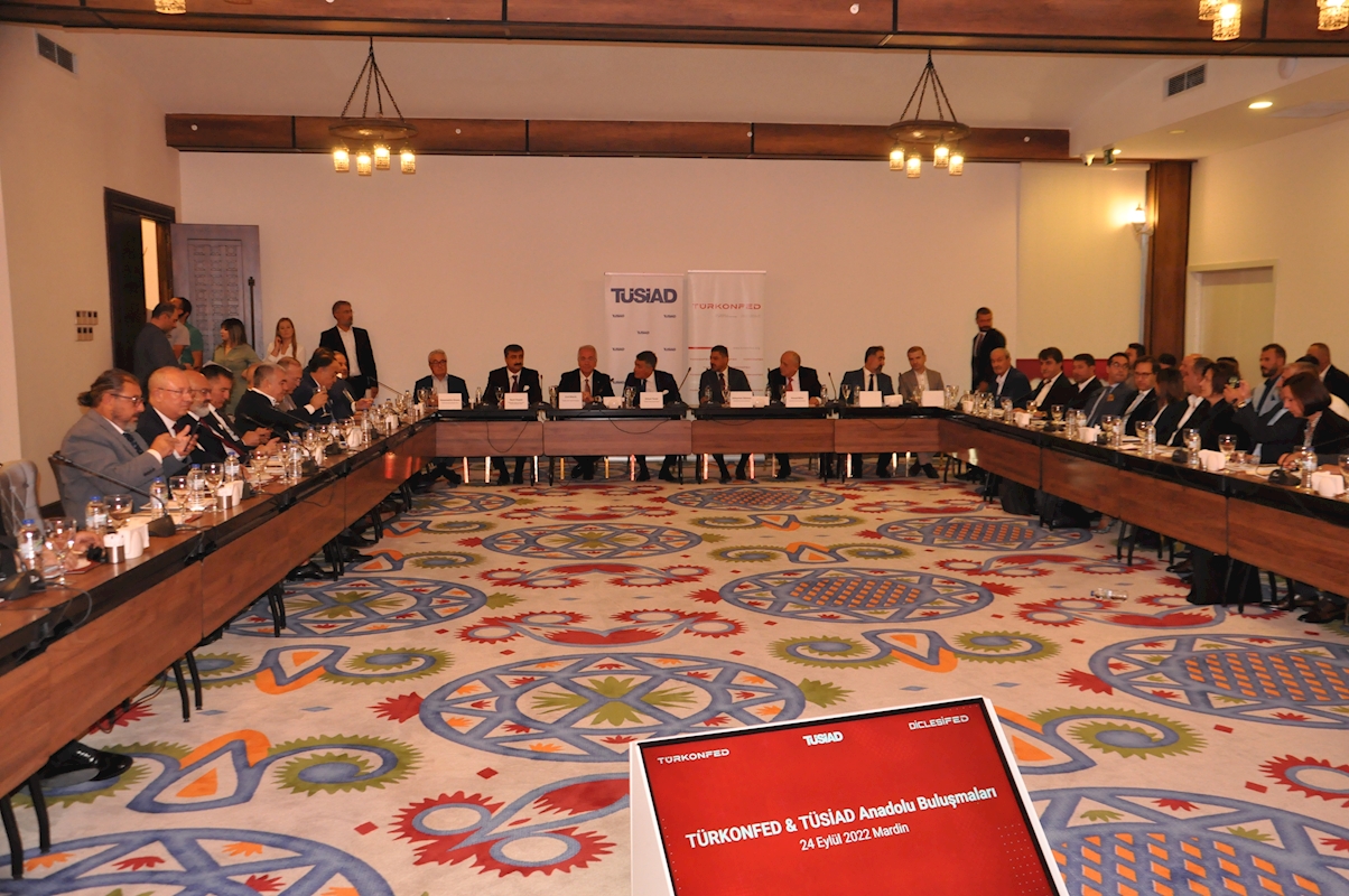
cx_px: 674
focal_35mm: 33
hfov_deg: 57.3
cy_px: 448
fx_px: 1235
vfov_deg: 39.9
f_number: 5
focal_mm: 22
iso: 1600
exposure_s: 1/60
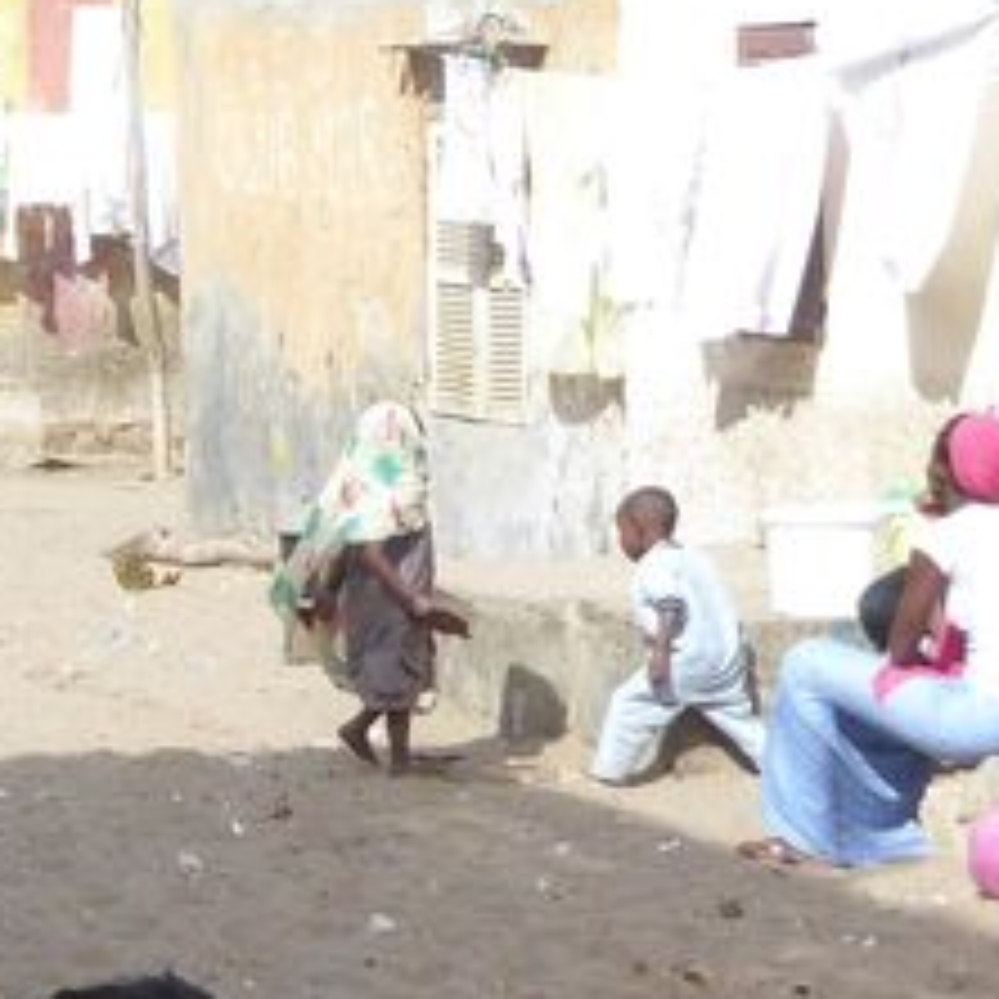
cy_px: 423
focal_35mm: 169
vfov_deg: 10.3
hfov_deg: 10.1
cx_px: -392
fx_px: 5518
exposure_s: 1/320
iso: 80
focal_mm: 9
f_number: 4.1
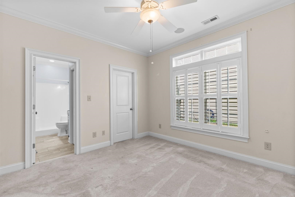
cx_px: 148
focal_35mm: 15
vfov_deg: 77.3
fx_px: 123
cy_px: 98
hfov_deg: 100.4
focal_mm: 10
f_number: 4.5
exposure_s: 1/6
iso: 100
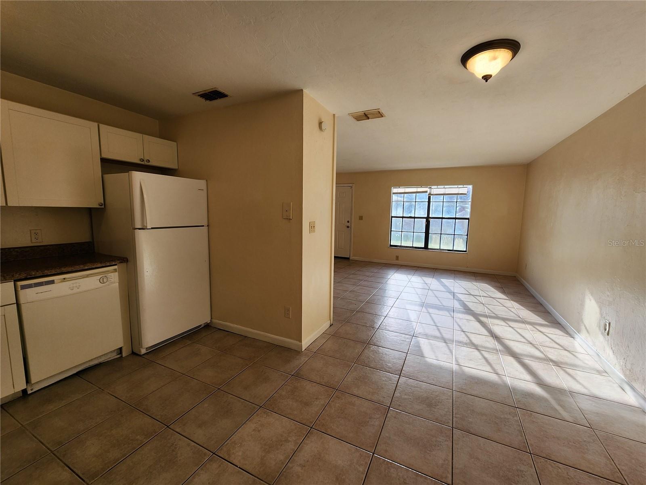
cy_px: 242
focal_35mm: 13
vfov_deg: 89.9
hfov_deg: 106.2
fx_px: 243
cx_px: 323
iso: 50
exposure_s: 1/165
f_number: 2.2
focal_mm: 2.2
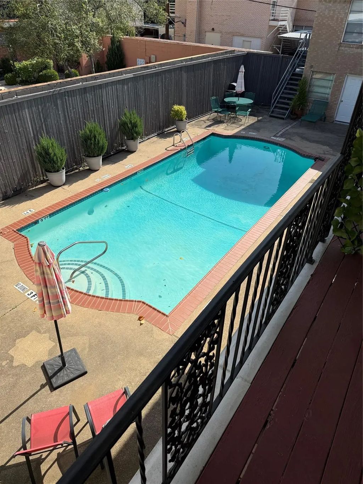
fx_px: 336
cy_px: 242
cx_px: 182
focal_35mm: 24
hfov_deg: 56.8
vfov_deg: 71.6
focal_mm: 6.76
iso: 80
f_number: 1.78
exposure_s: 1/4405
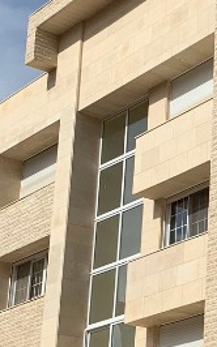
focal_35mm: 112
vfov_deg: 18.6
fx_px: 1061
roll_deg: -1.9
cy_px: 231
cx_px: 319
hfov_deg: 11.2
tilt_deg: +19.9
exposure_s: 1/4098
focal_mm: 4.25
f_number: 1.8
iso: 25
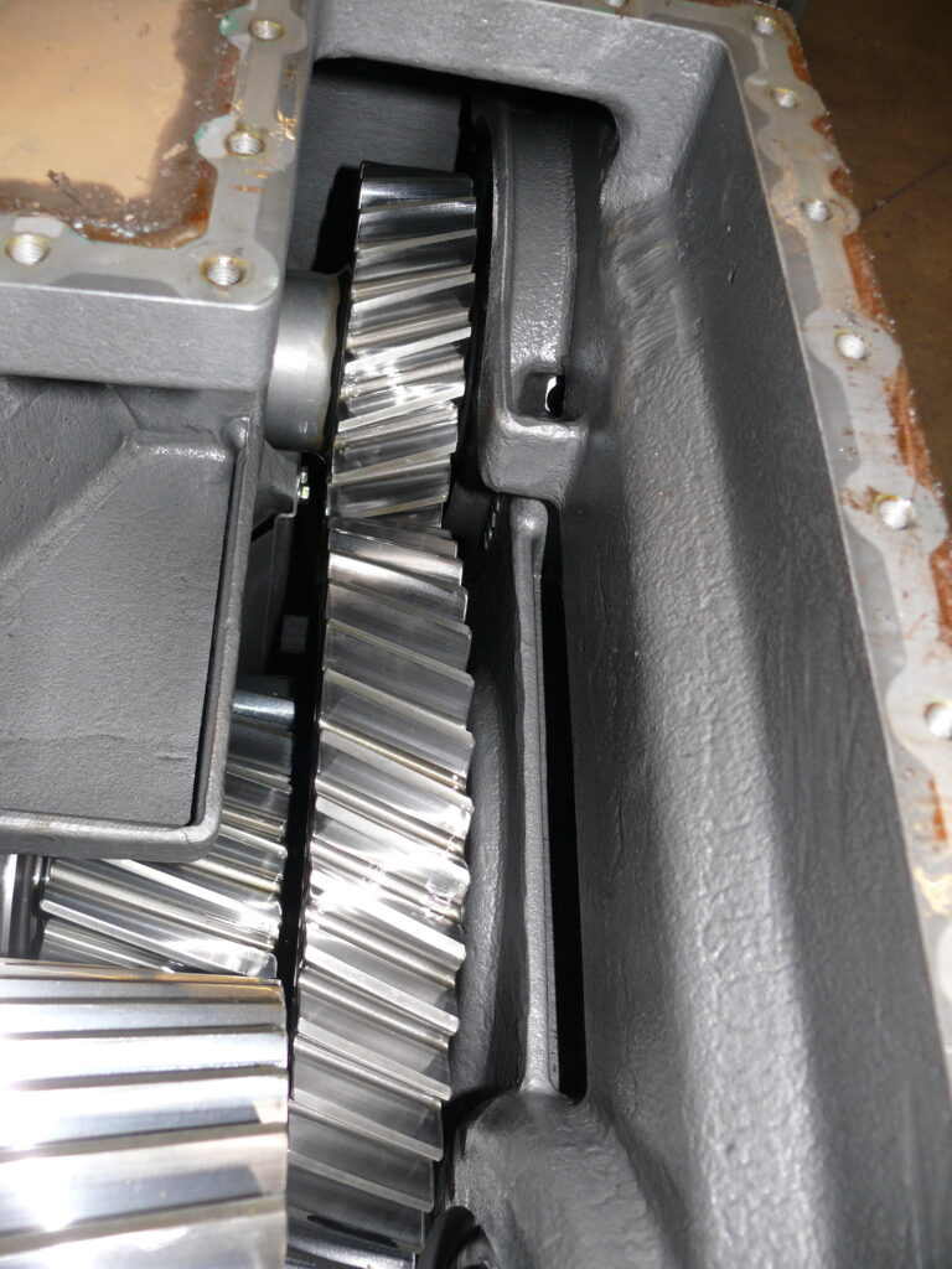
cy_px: 634
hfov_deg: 40.7
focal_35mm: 35
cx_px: 476
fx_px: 1283
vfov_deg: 52.6
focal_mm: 7.4
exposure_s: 1/30
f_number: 2.8
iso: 100
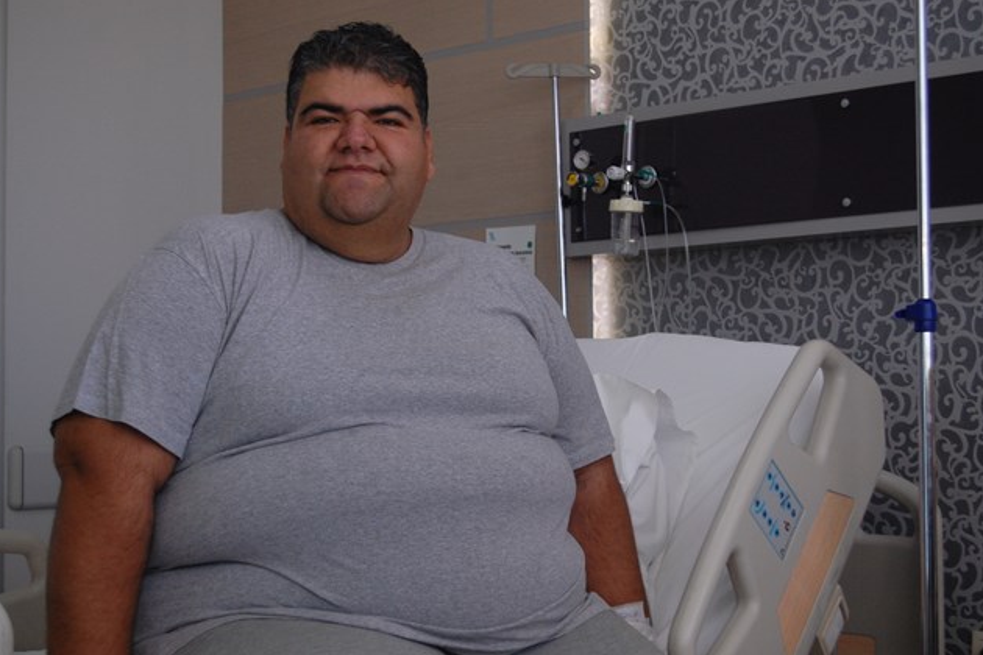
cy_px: 326
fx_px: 1747
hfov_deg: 31.4
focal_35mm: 64
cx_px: 488
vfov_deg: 21.2
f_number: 5.3
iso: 800
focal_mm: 42
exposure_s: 1/30
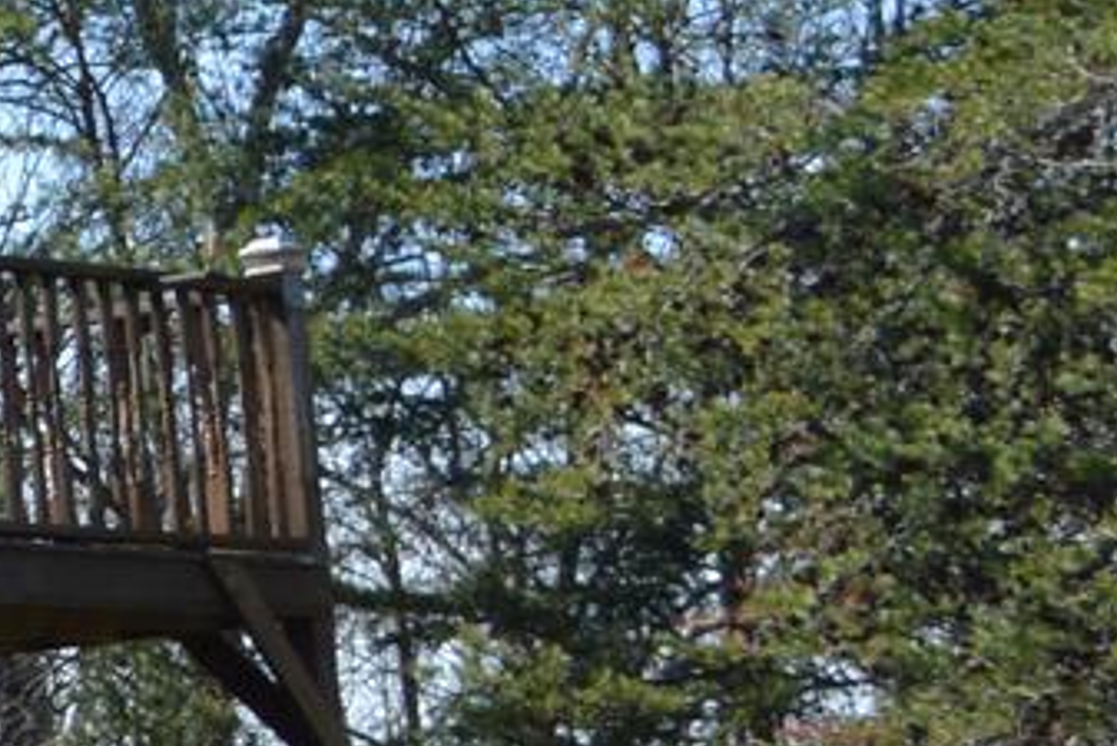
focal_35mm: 255
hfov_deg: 7.2
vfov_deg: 5.4
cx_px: -2201
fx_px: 7915
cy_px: -58
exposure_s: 1/200
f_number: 7.1
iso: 100
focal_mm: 28
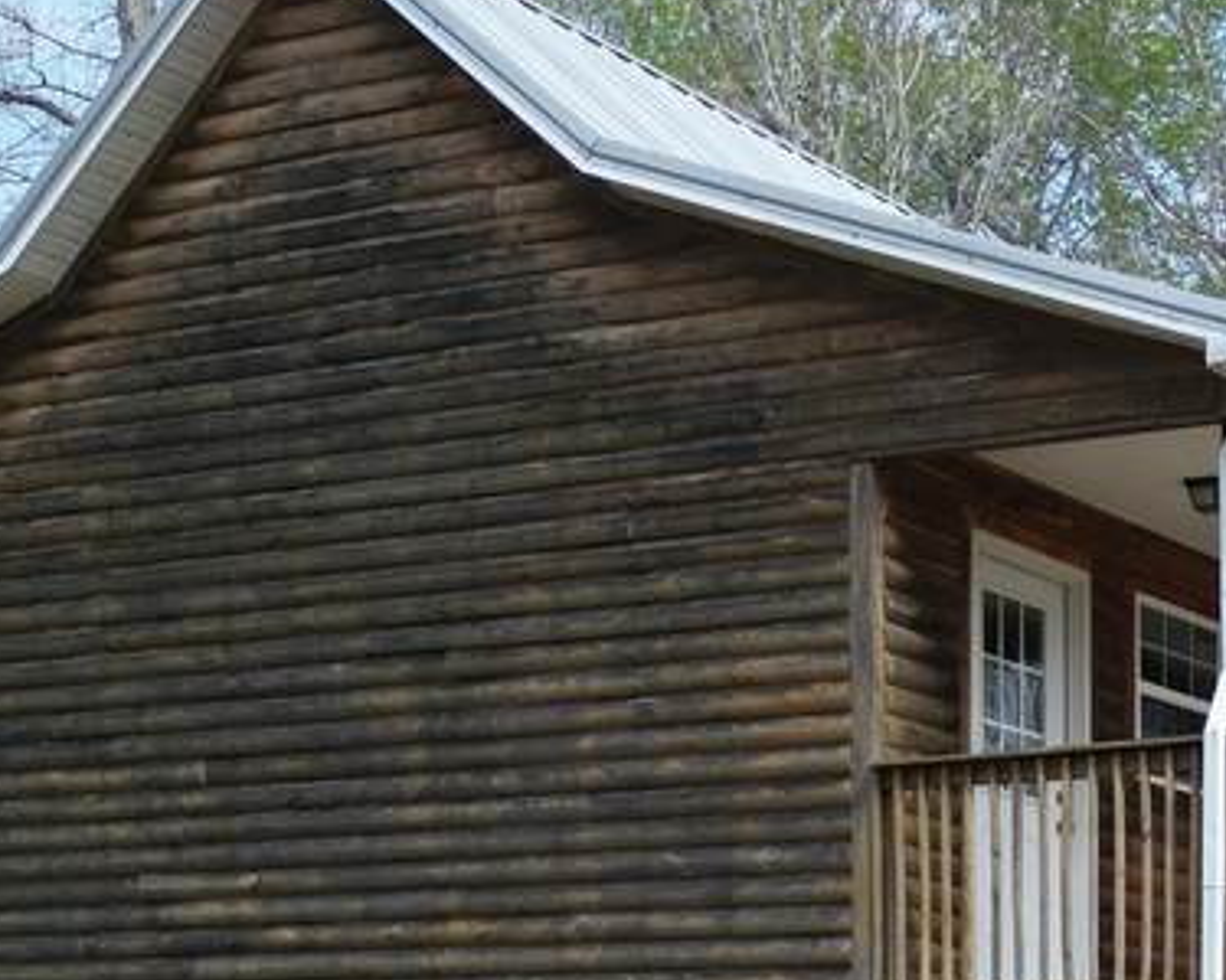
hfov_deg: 22.4
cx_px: 1386
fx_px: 2903
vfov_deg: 17.8
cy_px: 1313
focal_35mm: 80
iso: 200
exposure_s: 1/2000
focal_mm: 6.72
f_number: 1.7
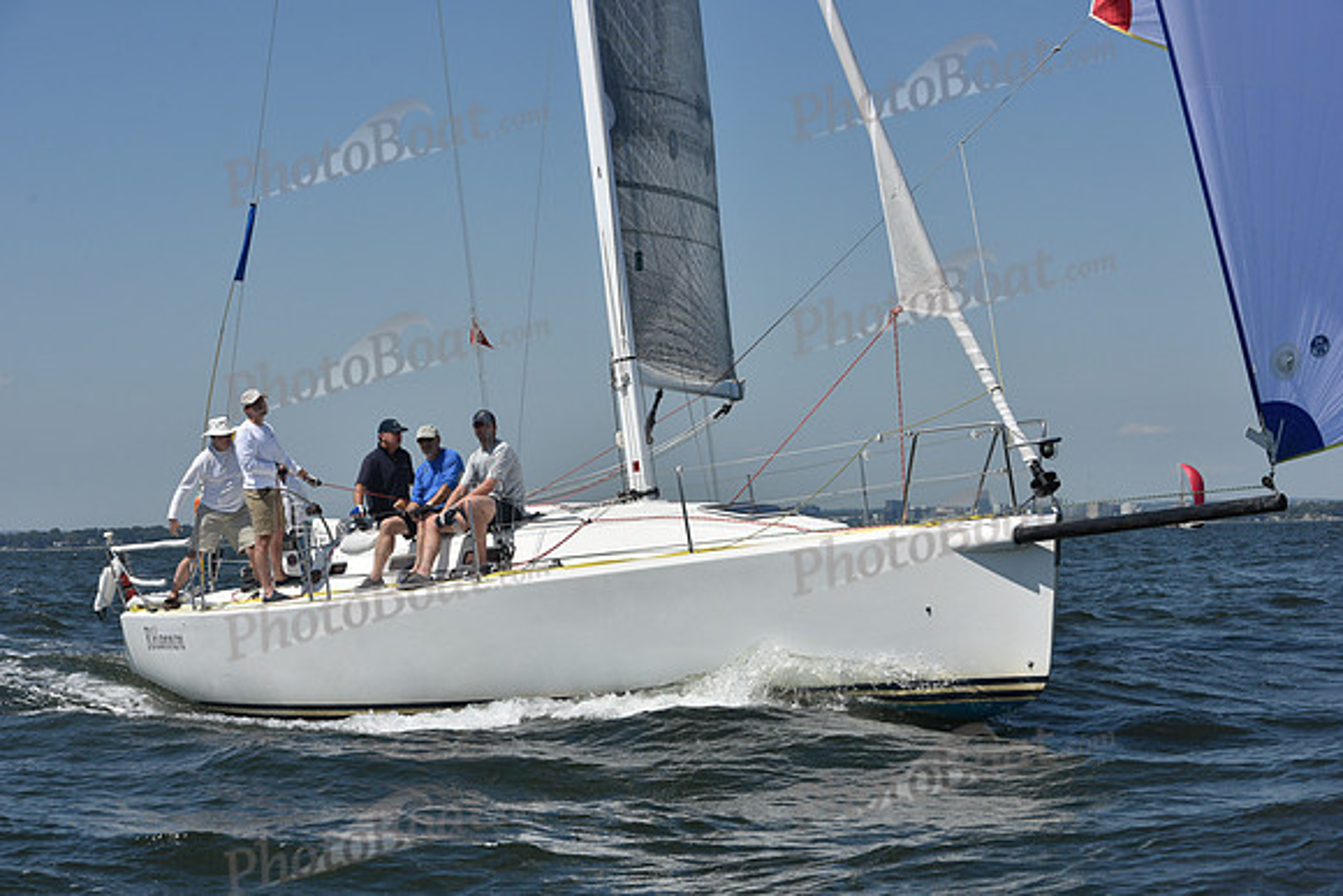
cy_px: 448
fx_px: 2612
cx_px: 672
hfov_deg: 28.8
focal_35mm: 70
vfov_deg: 19.5
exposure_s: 1/1250
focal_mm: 70
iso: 250
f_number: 9
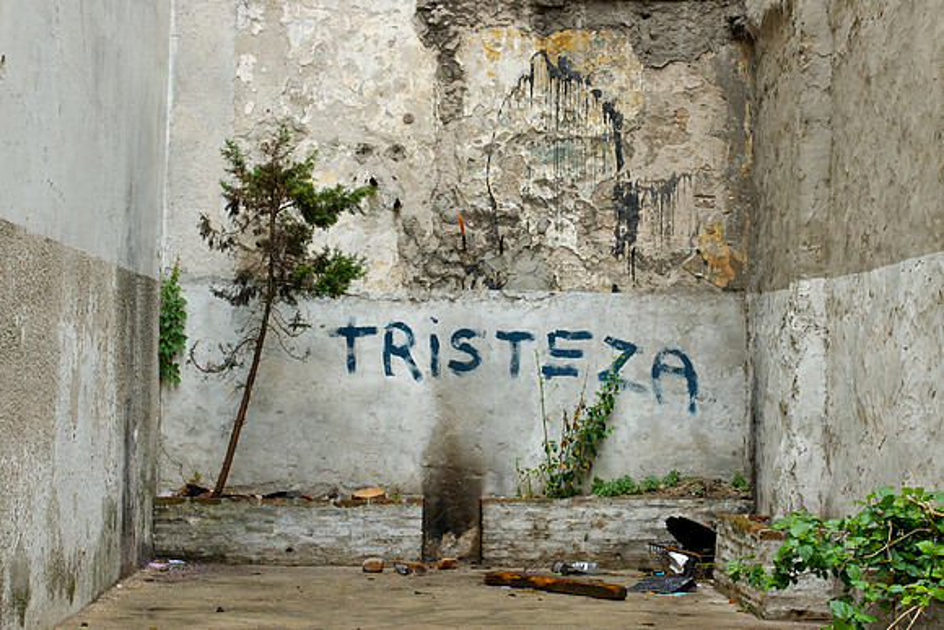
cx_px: 472
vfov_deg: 36.9
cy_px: 315
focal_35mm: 36
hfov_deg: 53.1
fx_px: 944
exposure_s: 1/80
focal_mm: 24
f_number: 8
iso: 200
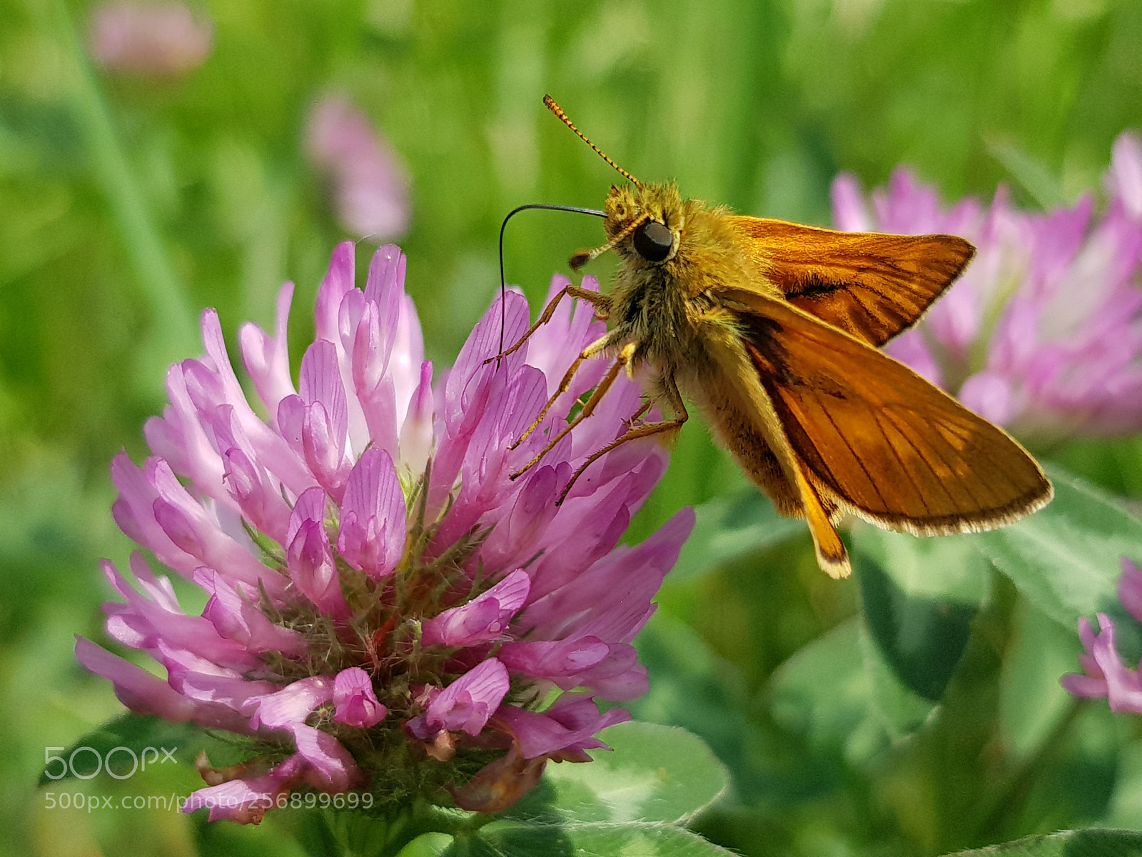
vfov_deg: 53.1
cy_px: 428
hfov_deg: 67.3
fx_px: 858
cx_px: 571
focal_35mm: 26
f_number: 1.7
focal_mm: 4.2
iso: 40
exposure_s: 1/1260
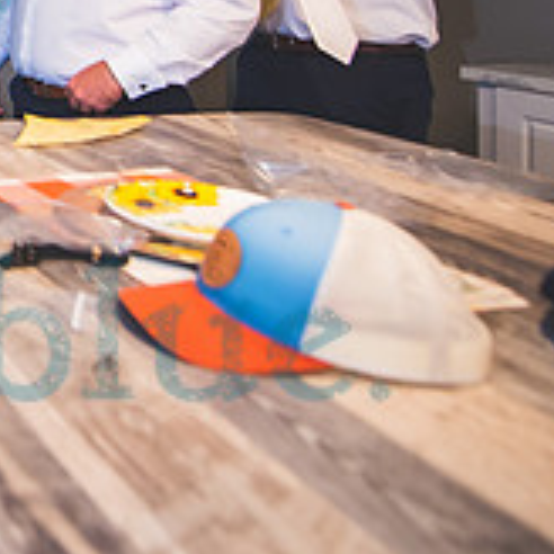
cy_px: -32
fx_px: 760
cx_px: -334
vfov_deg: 35.2
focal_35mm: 42
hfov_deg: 25.7
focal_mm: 14
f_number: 2.8
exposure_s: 1/200
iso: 2000
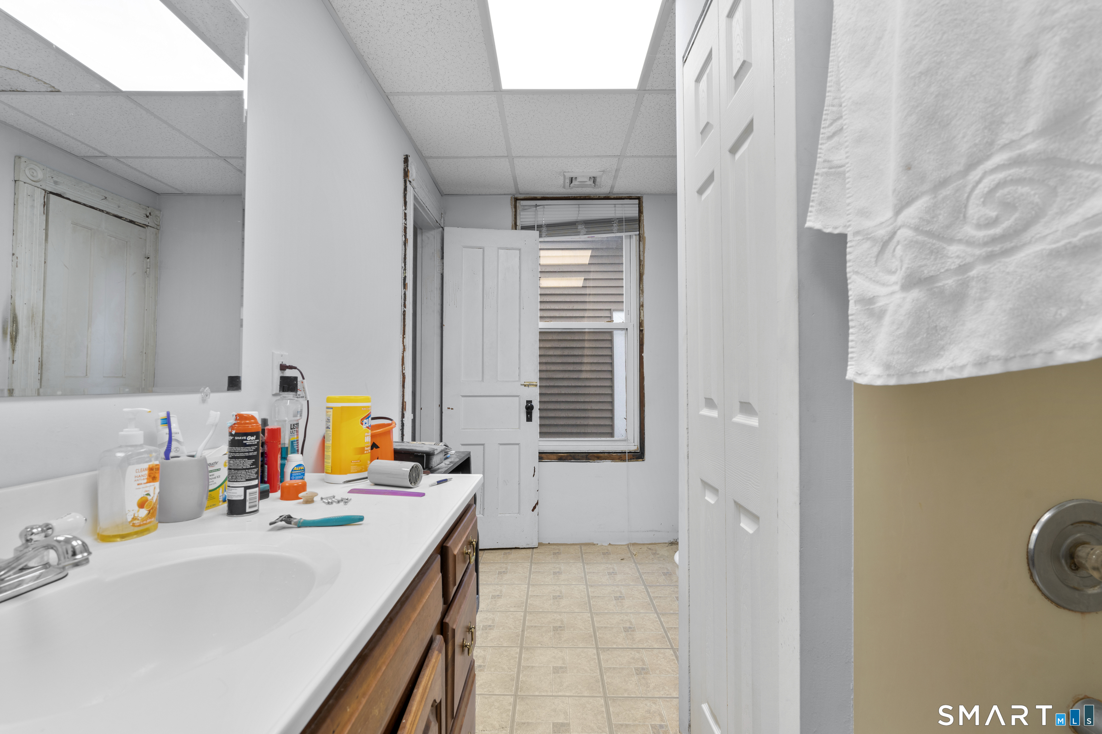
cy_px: 367
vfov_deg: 73.7
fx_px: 490
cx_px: 551
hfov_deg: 96.7
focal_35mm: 16
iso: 250
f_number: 9
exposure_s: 1/3
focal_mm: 16
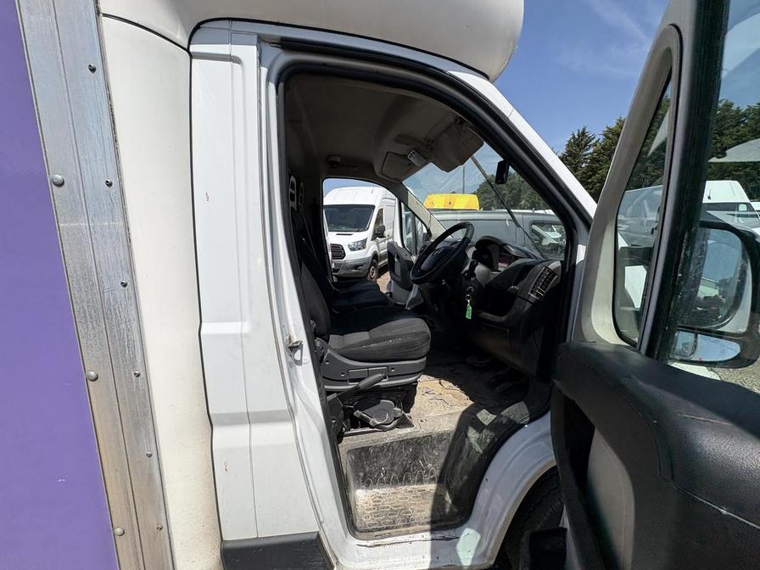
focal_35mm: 14
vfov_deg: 85.7
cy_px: 285
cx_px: 380
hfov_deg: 102.1
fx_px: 307
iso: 50
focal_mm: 2.22
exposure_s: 1/2146
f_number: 2.2
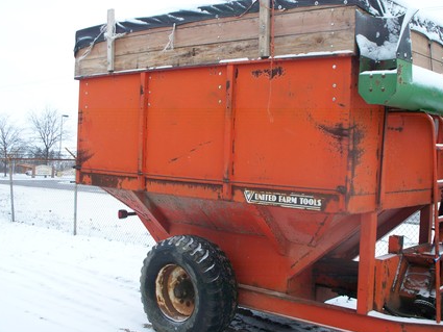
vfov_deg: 31.5
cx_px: 257
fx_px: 589
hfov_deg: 41.1
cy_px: 154
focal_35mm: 46
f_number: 2.8
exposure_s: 1/160
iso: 64
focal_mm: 7.54
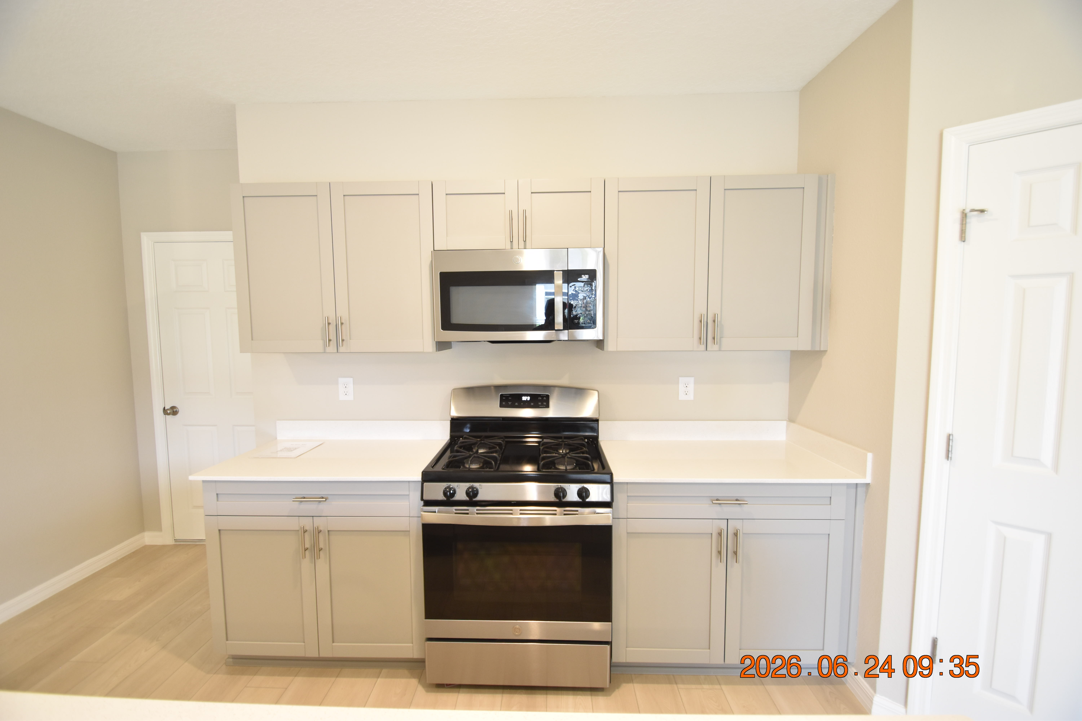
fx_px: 451
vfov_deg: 77.3
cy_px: 360
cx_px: 541
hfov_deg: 100.4
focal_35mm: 15
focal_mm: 10
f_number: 3.5
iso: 800
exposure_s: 1/20
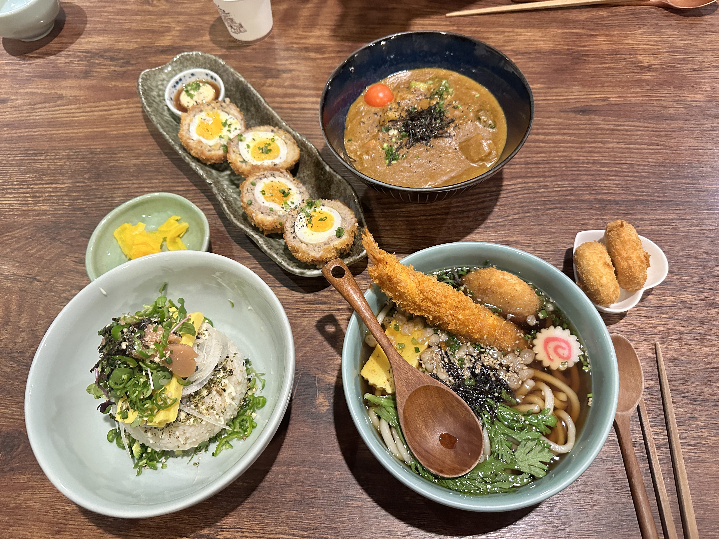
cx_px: 360
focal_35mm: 24
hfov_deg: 71.6
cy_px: 270
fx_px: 498
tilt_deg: -62.7
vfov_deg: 56.8
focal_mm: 6.86
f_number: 1.78
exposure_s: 1/60
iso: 640
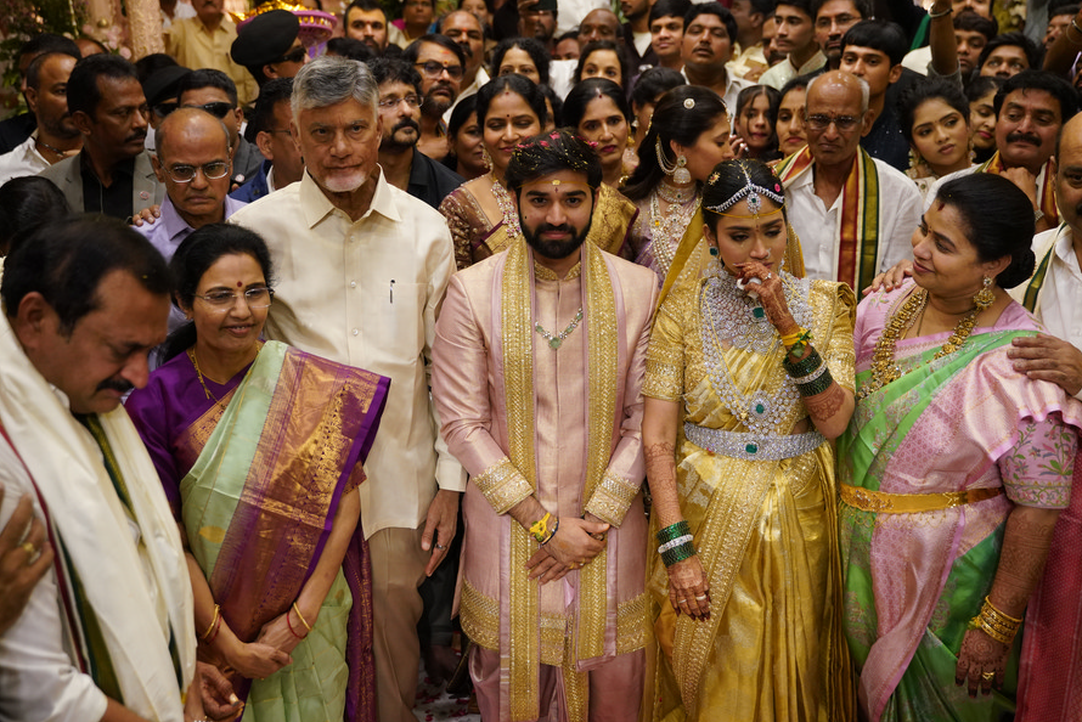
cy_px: 308
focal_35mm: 40
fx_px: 1203
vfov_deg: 33.4
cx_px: 482
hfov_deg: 48.4
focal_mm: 33
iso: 2000
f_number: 2.8
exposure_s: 1/160
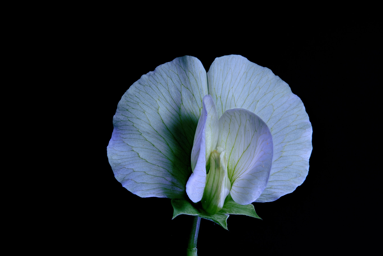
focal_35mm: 157
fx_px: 1671
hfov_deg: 13.1
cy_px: 128
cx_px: 192
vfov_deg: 8.8
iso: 400
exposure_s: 1/50
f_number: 10
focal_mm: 105
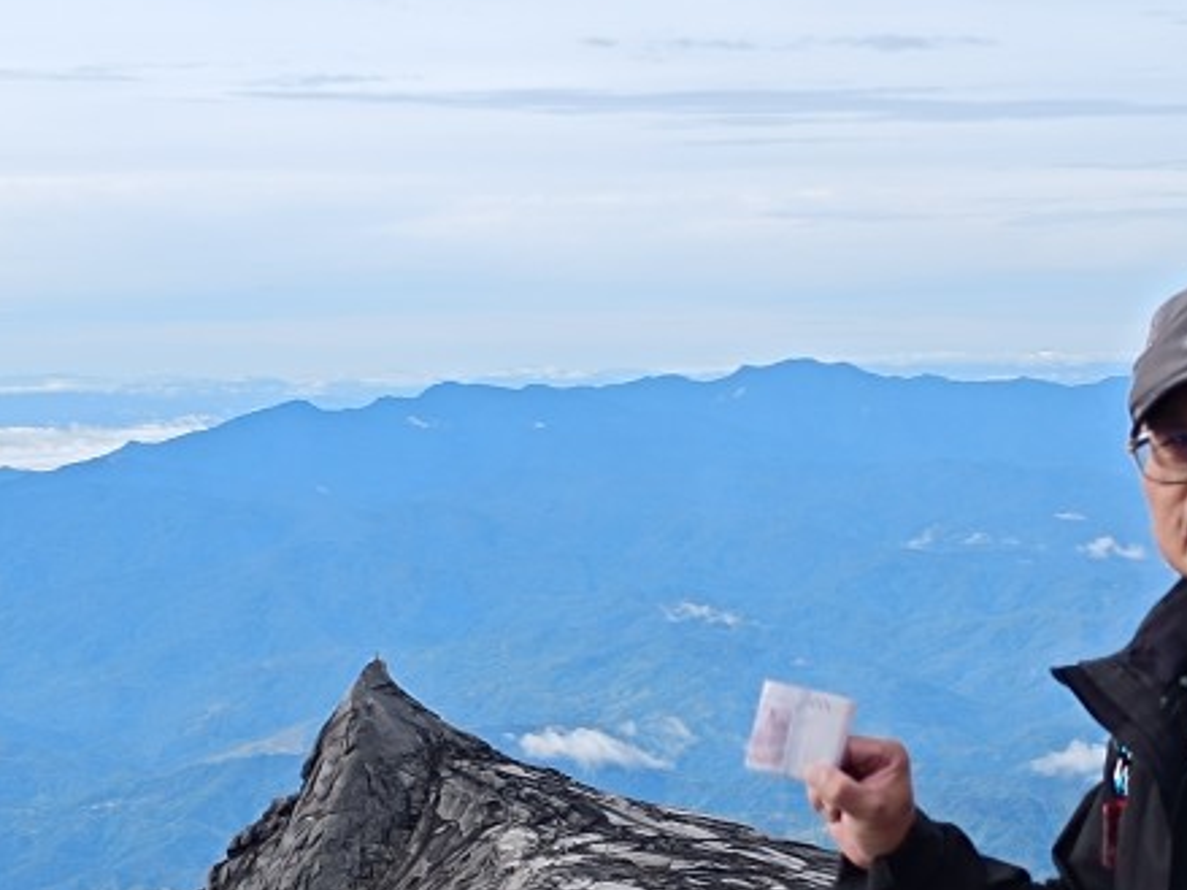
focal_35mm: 56
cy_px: 606
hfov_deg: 34.2
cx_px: 727
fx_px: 1920
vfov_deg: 25.9
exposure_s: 1/551
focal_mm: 6.14
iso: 52
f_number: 1.65
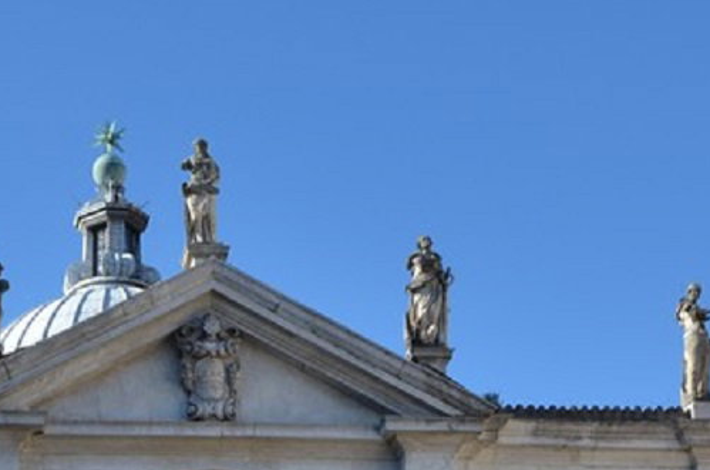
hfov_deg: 21.8
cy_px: 714
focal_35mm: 93
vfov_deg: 13.7
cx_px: 199
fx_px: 1830
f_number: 8
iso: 140
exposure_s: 1/250
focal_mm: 20
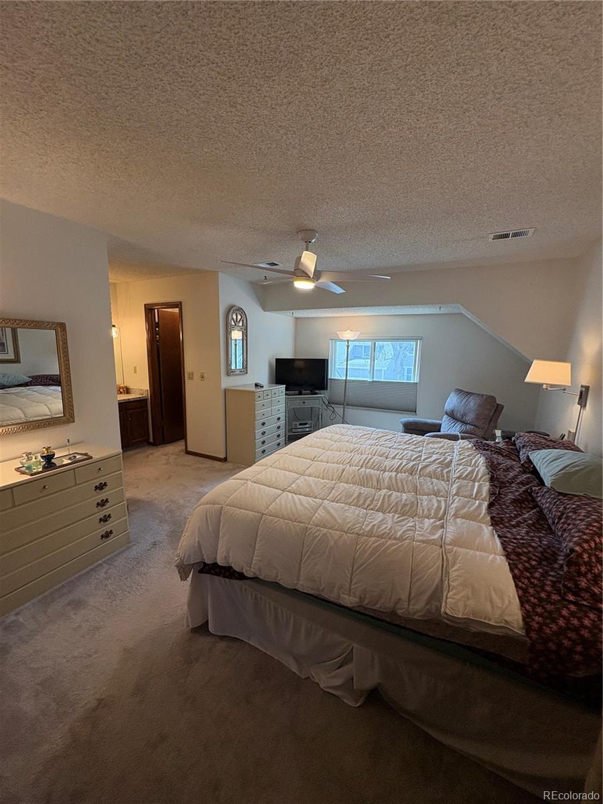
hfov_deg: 85.7
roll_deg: -0.7
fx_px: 325
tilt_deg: -8.6
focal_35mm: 14
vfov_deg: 102.1
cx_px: 302
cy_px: 402
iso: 250
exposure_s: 1/120
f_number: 2.2
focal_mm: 2.22
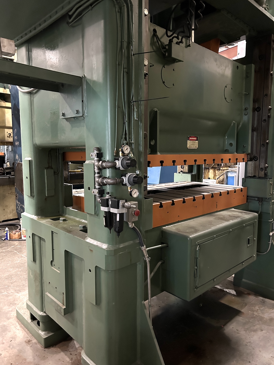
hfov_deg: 53.1
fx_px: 274
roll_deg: +0.9
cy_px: 182
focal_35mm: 26
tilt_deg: -6.2
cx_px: 137
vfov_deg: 67.3
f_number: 1.5
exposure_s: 1/30
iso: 800
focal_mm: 5.7
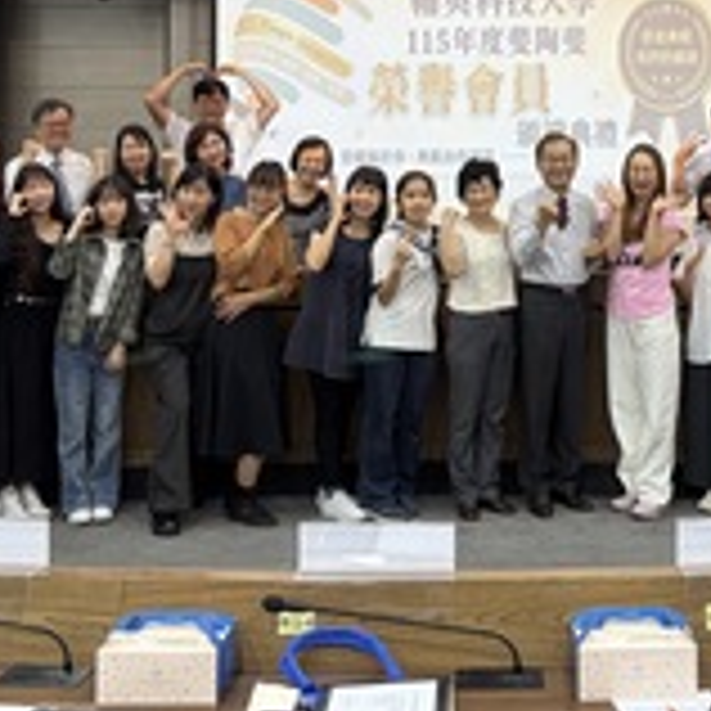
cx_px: 522
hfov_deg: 29.2
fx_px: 1348
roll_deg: +0.0
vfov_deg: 28.4
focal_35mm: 58
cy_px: 68
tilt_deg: +3.5
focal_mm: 5.96
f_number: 1.6
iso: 64
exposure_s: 1/60
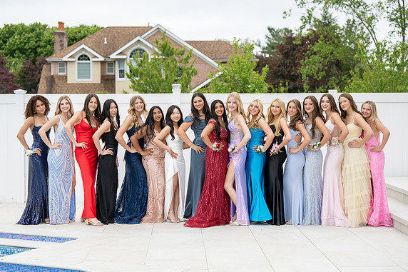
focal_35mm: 71
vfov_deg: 19.2
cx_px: 203
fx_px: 804
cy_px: 137
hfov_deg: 28.5
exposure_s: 1/800
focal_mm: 70
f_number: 3.5
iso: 320
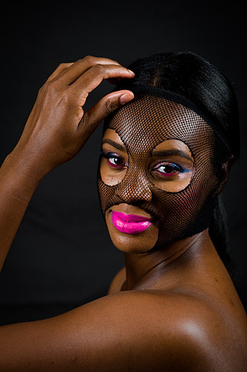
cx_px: 124
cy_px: 186
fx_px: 2063
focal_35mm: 200
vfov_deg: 10.3
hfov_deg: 6.9
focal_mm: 200
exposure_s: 1/125
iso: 200
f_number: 5.6
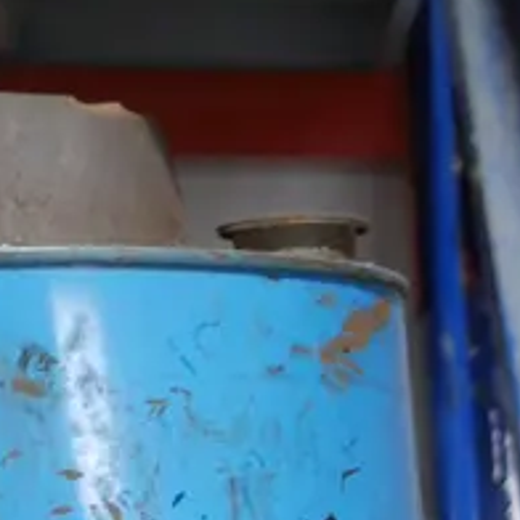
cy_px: 1159
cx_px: 917
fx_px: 2668
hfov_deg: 10.5
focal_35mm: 157
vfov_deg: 10.0
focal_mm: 17
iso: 640
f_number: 4
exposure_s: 1/60
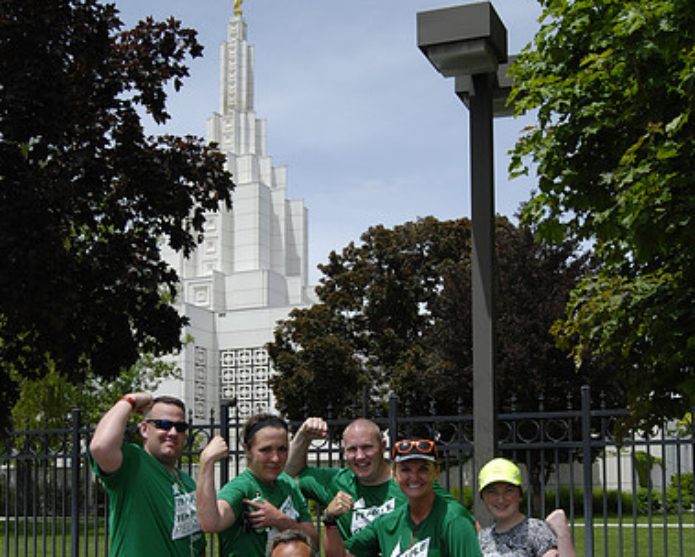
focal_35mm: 56
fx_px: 1153
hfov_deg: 33.5
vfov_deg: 26.8
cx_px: 347
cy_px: 421
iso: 400
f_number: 10
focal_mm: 26
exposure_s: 1/800
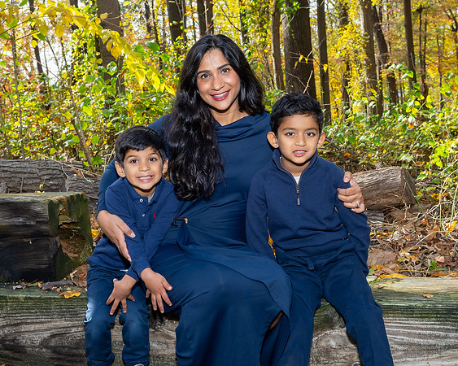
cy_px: 173
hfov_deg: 40.1
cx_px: 242
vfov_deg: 32.5
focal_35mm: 46
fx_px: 628
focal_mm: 26
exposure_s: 1/250
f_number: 7.1
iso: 800
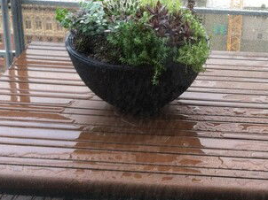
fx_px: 681
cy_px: 139
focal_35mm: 88
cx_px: 189
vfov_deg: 16.7
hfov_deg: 22.1
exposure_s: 1/30
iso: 100
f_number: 2.8
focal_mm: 3.85
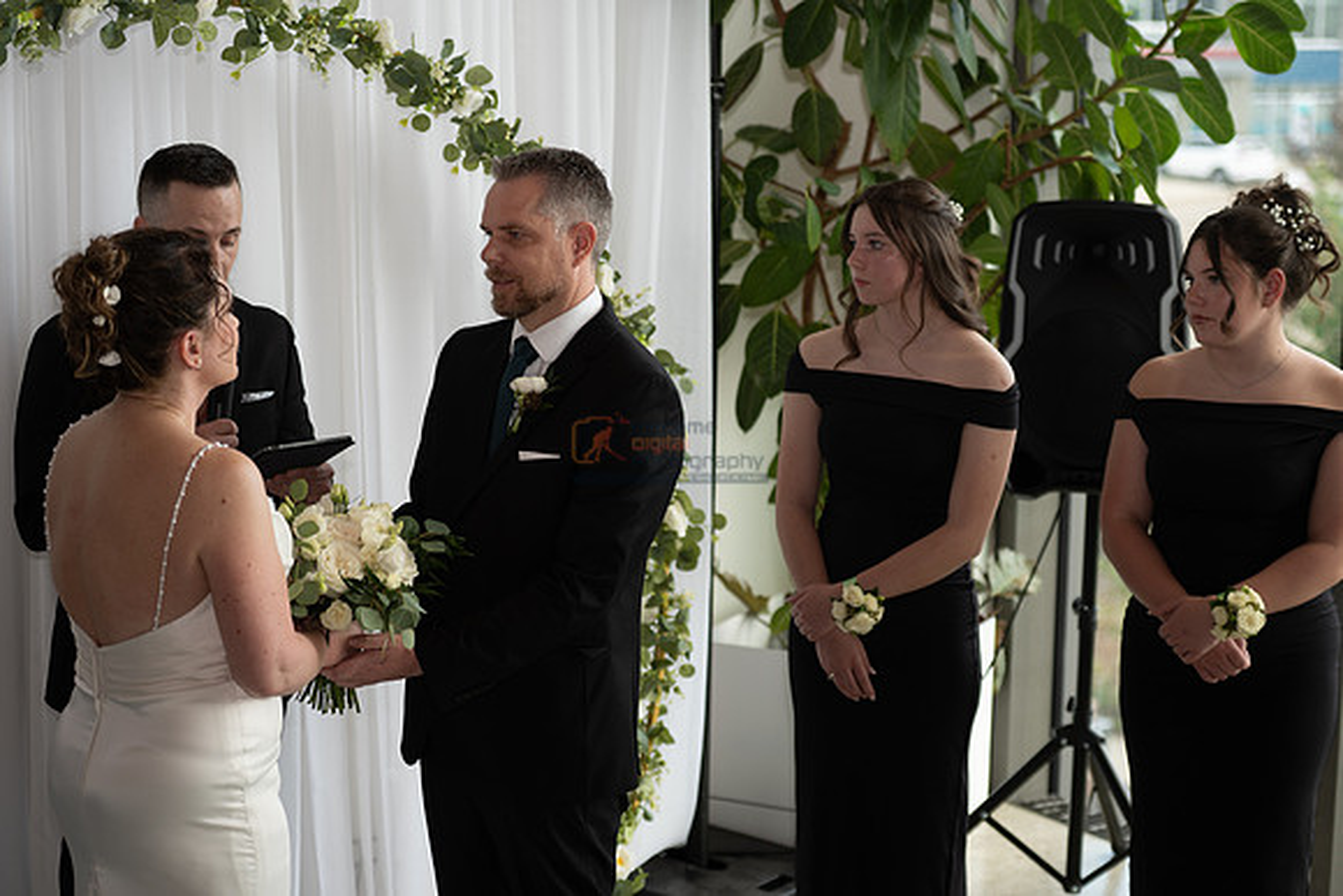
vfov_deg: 19.5
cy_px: 448
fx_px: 2612
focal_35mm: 70
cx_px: 672
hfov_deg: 28.8
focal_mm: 70
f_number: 3.2
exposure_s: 1/160
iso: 125
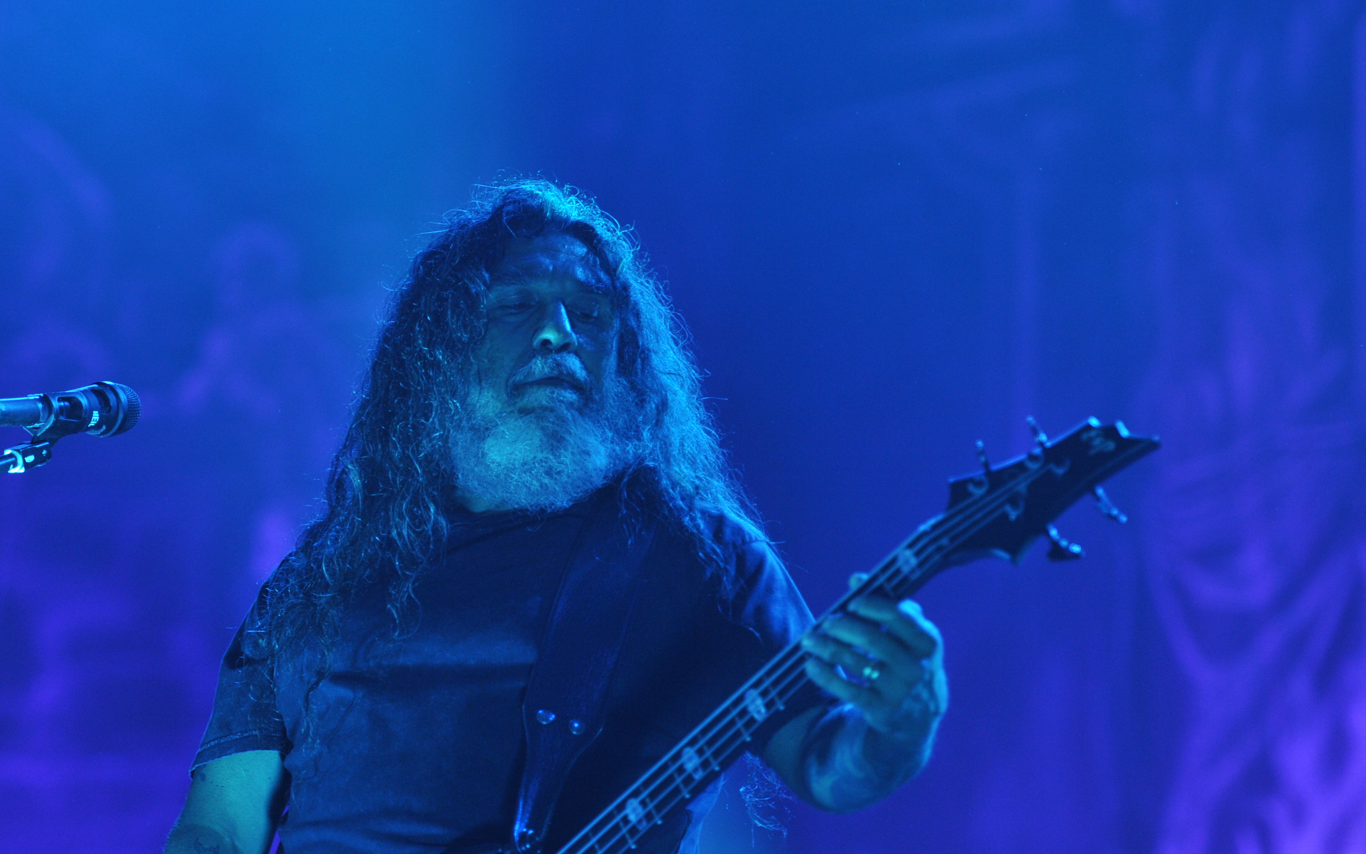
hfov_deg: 13.1
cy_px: 537
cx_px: 641
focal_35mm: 160
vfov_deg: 8.2
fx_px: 5957
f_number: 2.8
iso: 2000
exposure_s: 1/250
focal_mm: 122
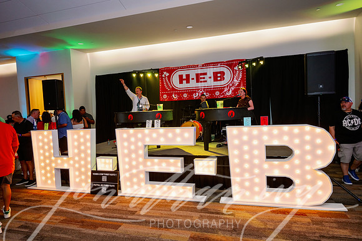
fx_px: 241
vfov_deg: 53.2
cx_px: 181
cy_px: 120
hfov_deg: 73.7
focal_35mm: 24
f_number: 4
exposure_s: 1/160
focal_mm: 24
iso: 640
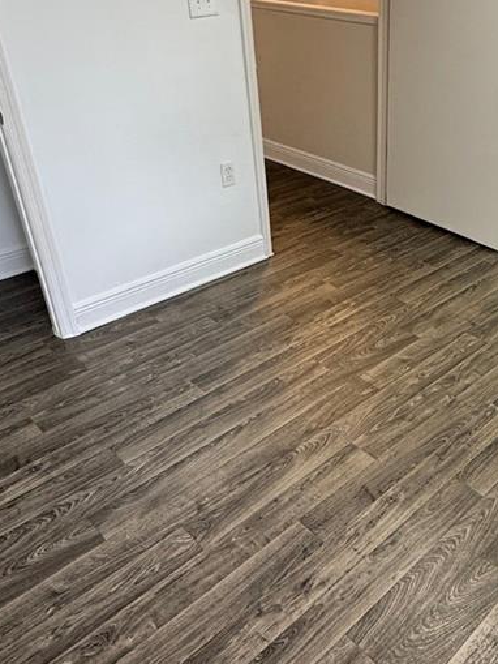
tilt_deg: -26.4
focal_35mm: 33
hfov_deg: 41.3
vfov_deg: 55.1
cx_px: 390
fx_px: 633
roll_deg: -1.5
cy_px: 280
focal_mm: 2.22
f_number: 2.2
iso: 250
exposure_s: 1/120
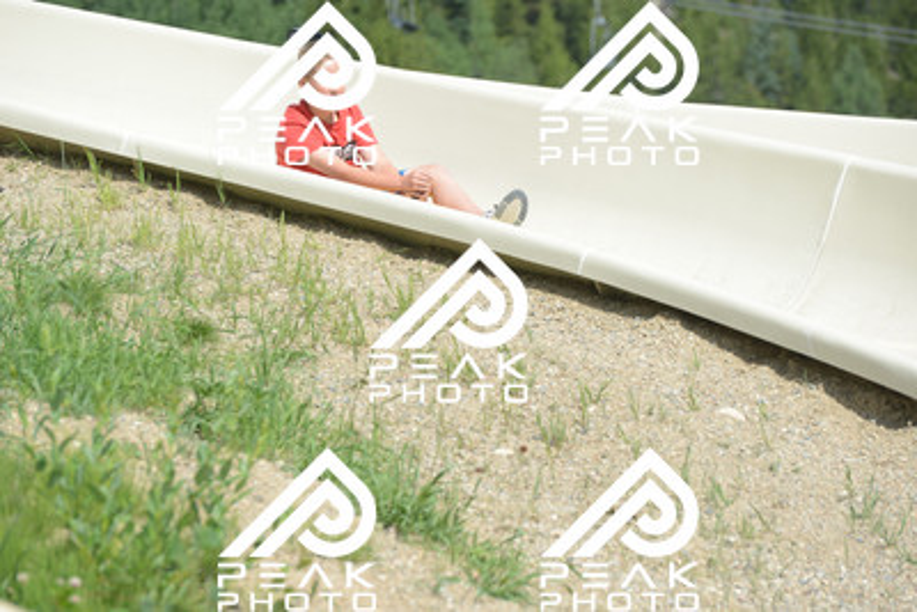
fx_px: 4969
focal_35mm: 195
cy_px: 306
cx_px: 458
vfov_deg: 7.0
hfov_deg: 10.5
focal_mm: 195
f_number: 6.3
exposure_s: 1/640
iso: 250
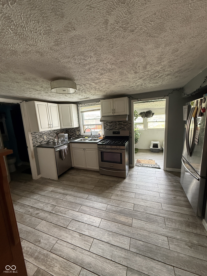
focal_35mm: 14
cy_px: 138
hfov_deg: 85.7
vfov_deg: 102.1
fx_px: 112
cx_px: 104
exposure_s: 1/65
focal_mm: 2.22
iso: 320
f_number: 2.2
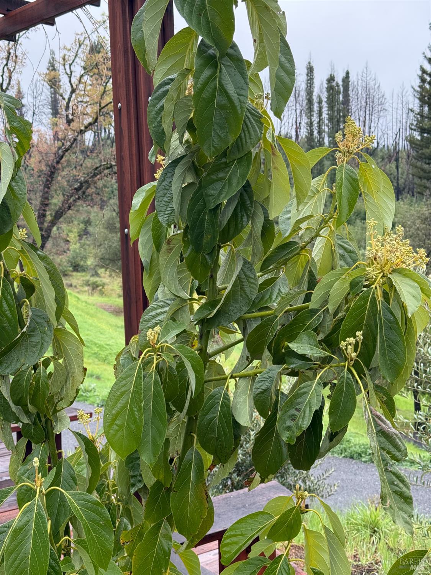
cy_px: 288
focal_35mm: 48
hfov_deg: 30.3
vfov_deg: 39.7
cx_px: 216
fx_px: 797
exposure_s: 1/366
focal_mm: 6.76
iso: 80
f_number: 1.78
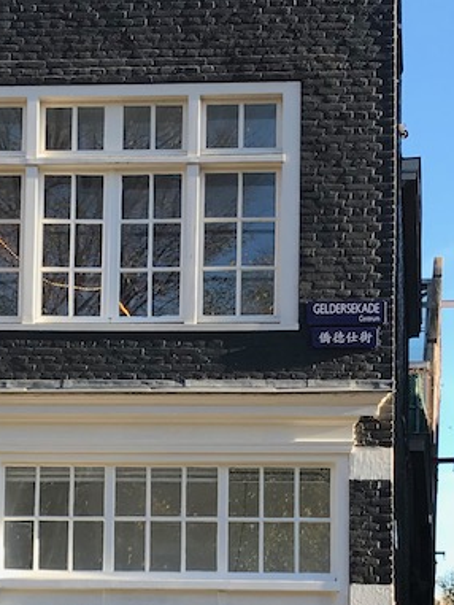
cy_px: 527
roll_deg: -0.3
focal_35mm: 94
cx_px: 103
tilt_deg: +7.3
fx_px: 1643
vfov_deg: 20.5
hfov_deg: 15.6
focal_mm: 3.99
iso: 20
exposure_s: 1/584
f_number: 1.8
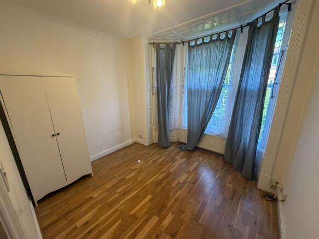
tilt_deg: -15.2
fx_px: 129
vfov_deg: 85.7
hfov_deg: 102.1
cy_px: 120
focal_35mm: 14
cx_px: 160
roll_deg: +1.5
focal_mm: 2.22
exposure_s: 1/100
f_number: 2.2
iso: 250
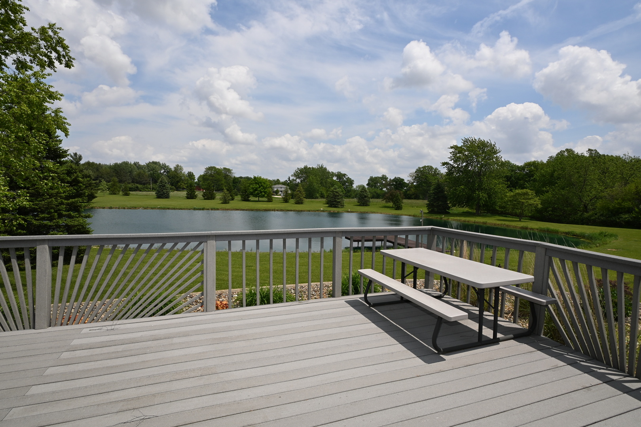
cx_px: 320
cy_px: 214
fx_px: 334
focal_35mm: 19
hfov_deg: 87.7
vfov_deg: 65.2
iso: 100
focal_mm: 12.5
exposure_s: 1/200
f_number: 14
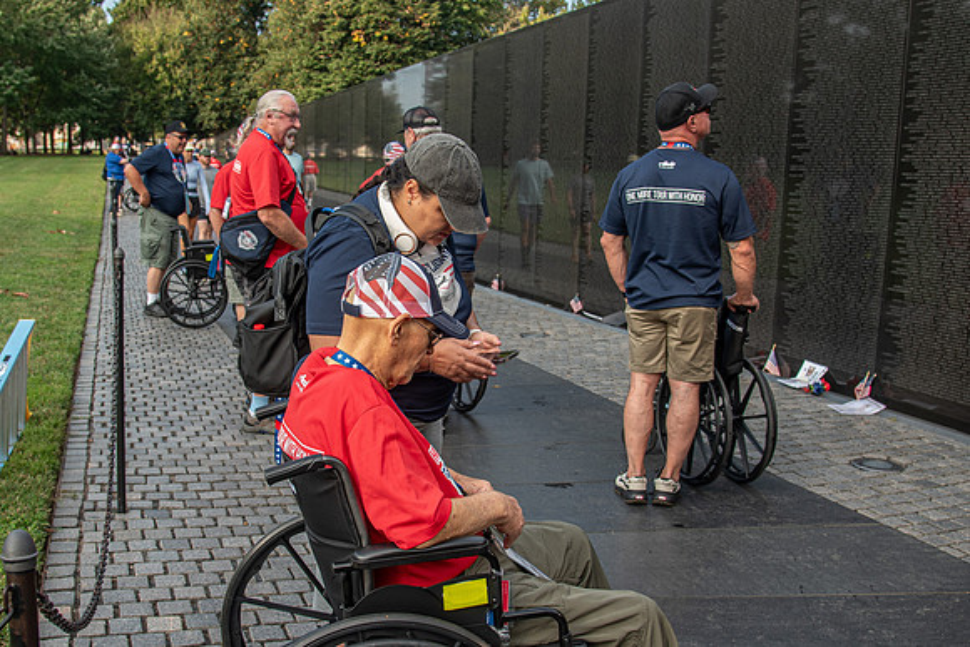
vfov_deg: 36.7
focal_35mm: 36
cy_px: 347
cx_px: 399
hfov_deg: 52.6
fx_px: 975
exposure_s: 1/160
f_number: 5
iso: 100
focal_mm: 24
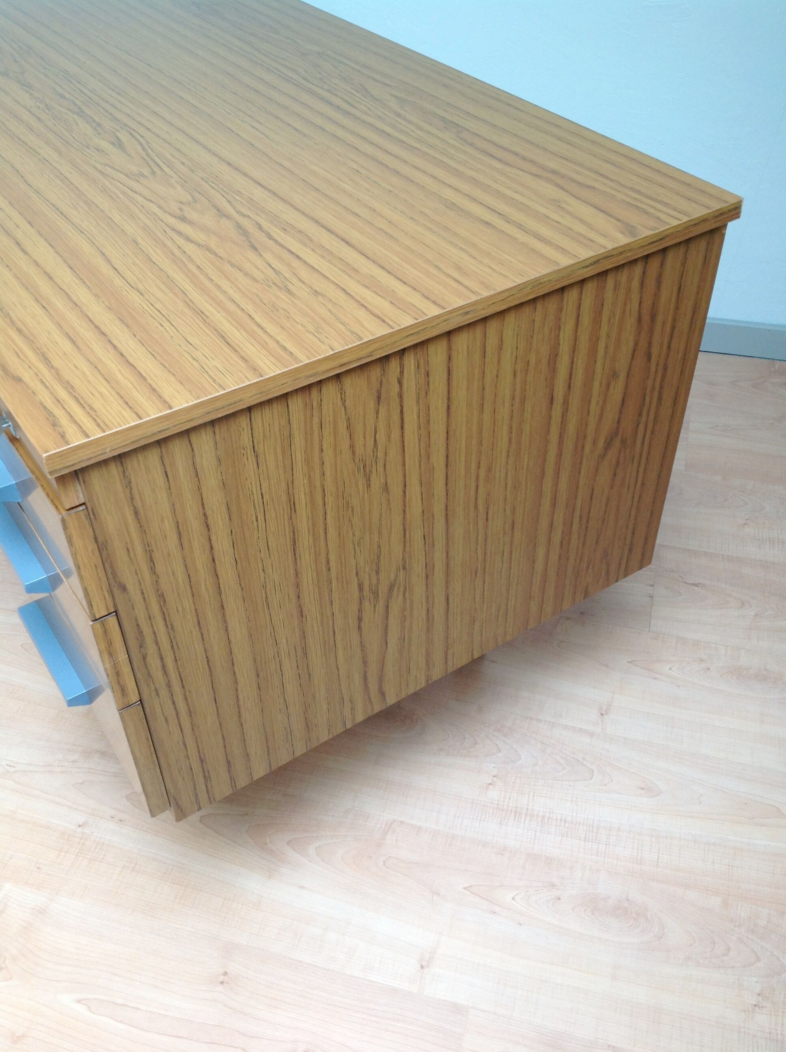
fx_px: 1062
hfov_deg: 40.6
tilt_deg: -42.7
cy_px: 526
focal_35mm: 35
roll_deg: +2.1
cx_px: 393
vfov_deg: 52.7
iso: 50
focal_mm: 4.28
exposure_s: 1/20
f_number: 2.4
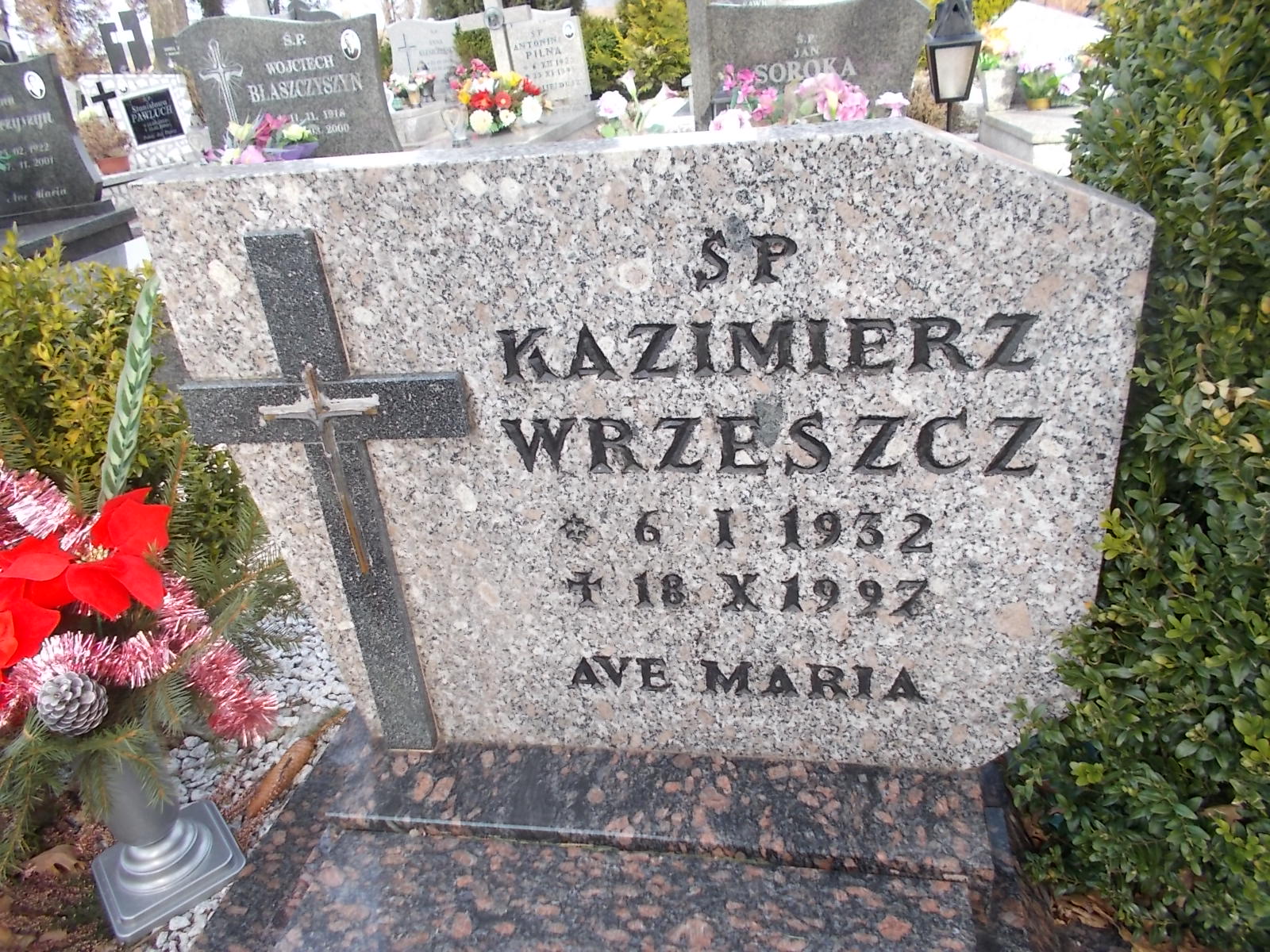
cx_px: 635
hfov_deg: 67.3
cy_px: 476
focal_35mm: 26
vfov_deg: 53.1
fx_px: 954
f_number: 3.2
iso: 80
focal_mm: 4.6
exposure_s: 1/125
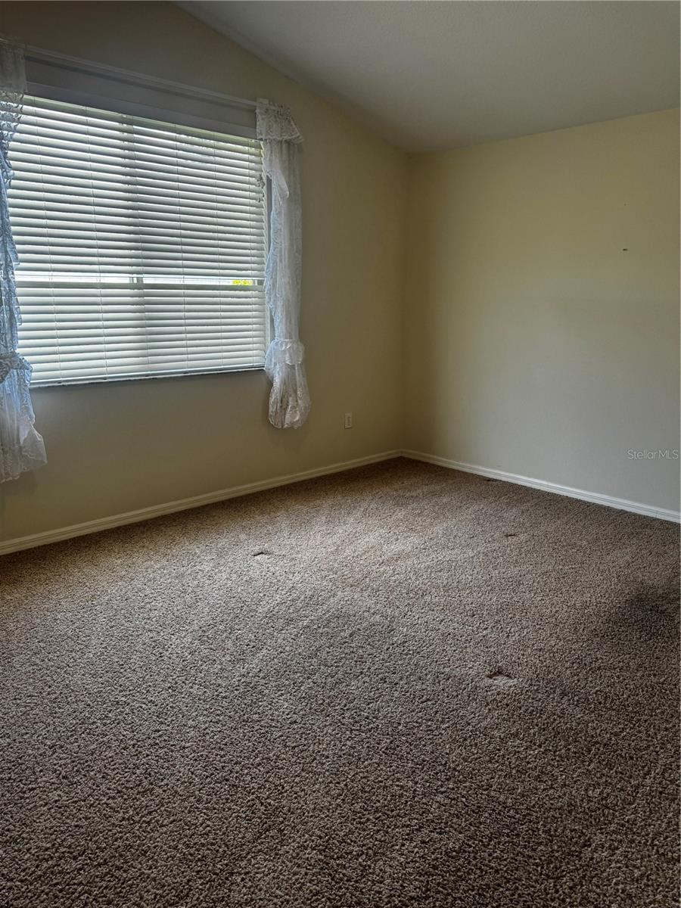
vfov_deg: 71.6
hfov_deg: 56.8
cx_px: 340
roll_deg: +0.4
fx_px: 630
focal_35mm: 24
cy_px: 454
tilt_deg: -12.5
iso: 100
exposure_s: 1/133
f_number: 1.78
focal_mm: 6.76
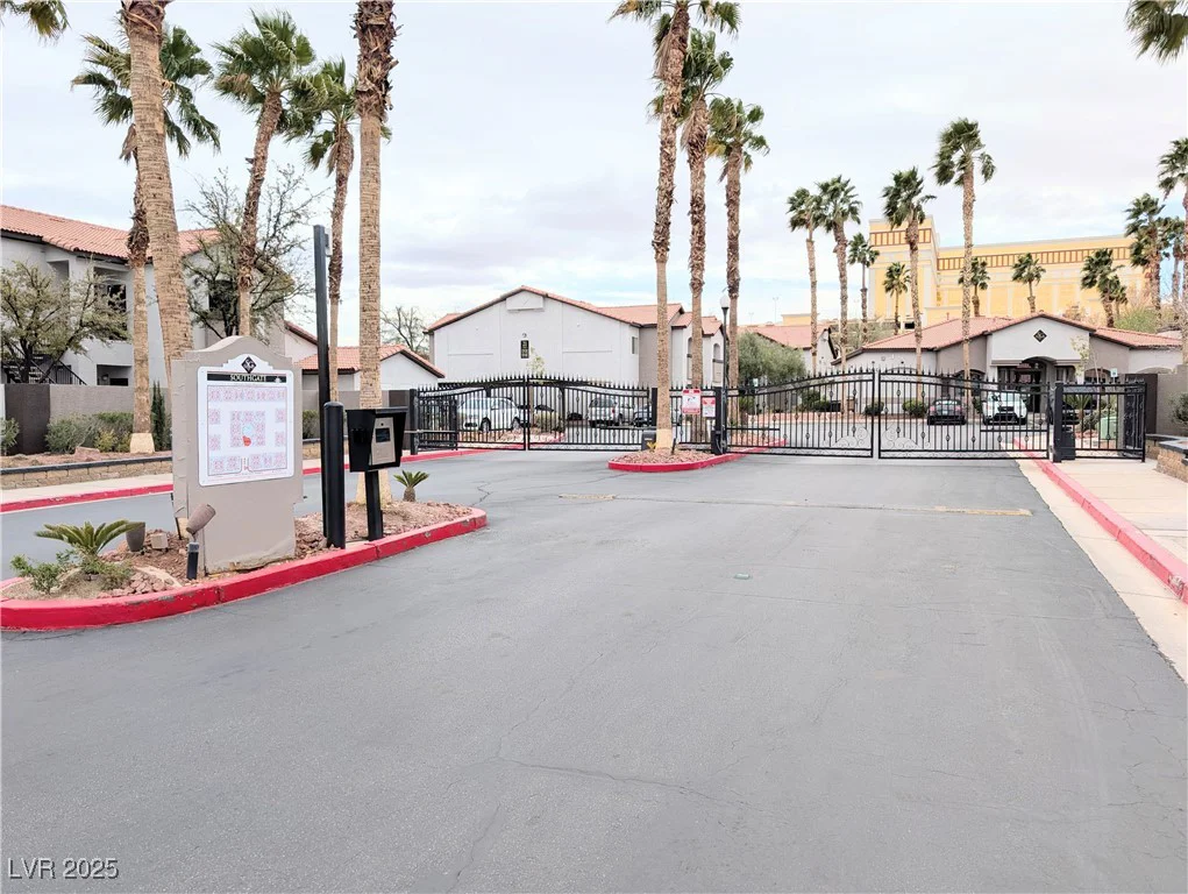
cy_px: 447
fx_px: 825
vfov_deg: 56.9
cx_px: 594
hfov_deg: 71.5
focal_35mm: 24
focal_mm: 6.9
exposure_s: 1/1912
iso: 22
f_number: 1.68
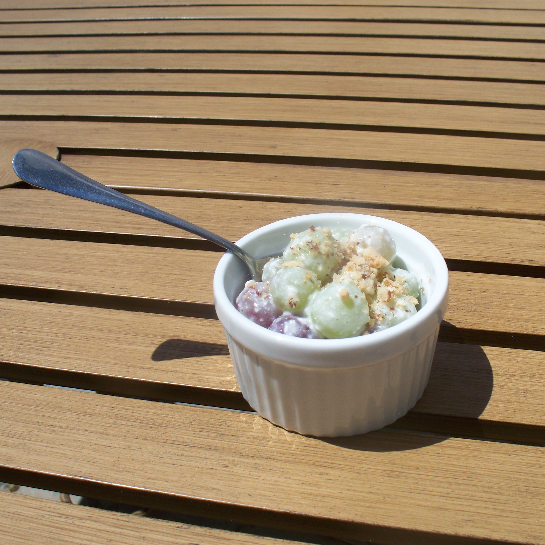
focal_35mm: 42
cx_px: 300
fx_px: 748
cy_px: 276
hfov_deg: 40.0
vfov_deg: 40.0
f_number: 4.8
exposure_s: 1/800
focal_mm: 7.54
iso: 80
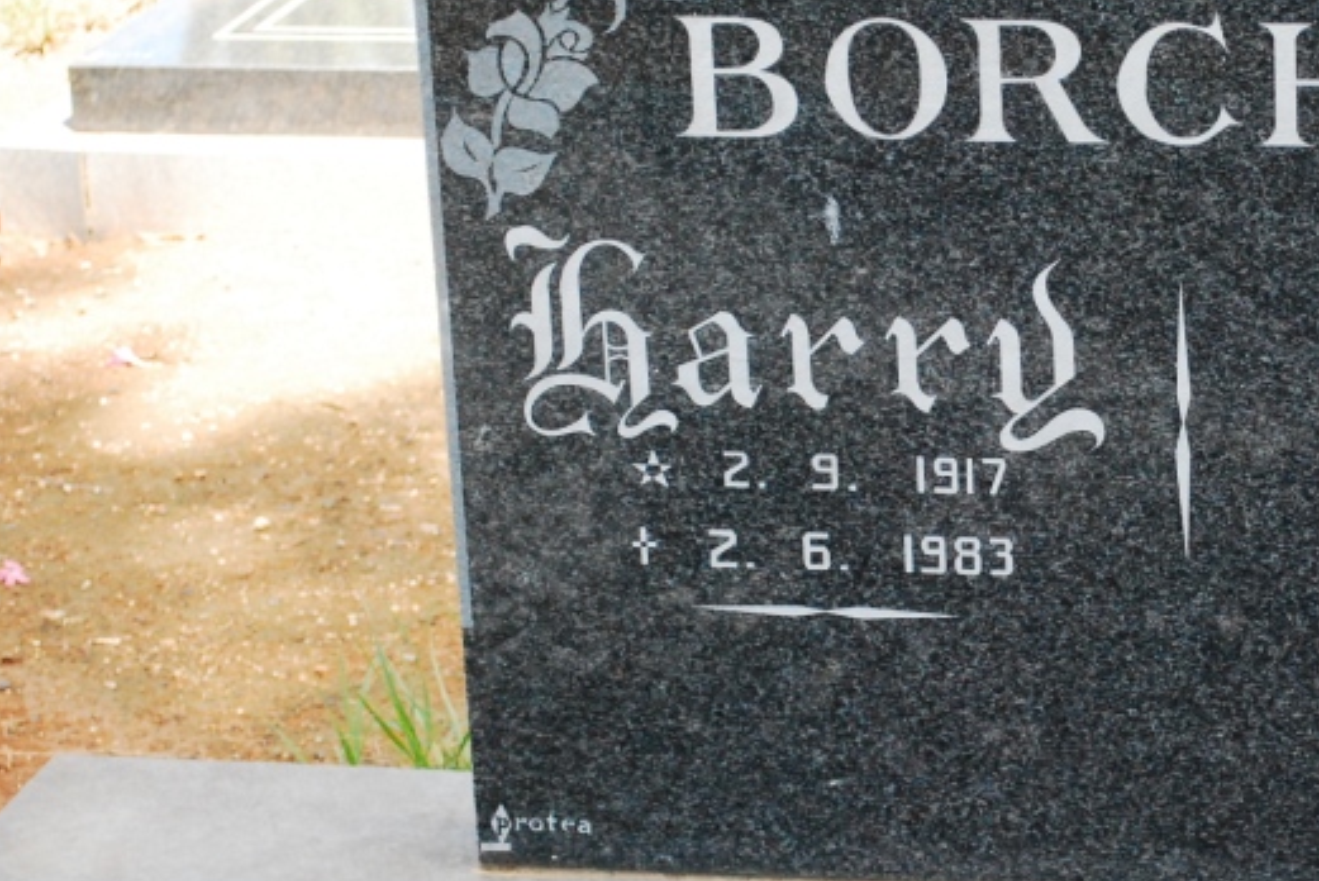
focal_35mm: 118
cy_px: 384
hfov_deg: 17.1
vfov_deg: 11.6
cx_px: 1154
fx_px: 4326
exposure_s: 1/1000
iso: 1600
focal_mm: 40
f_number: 5.3
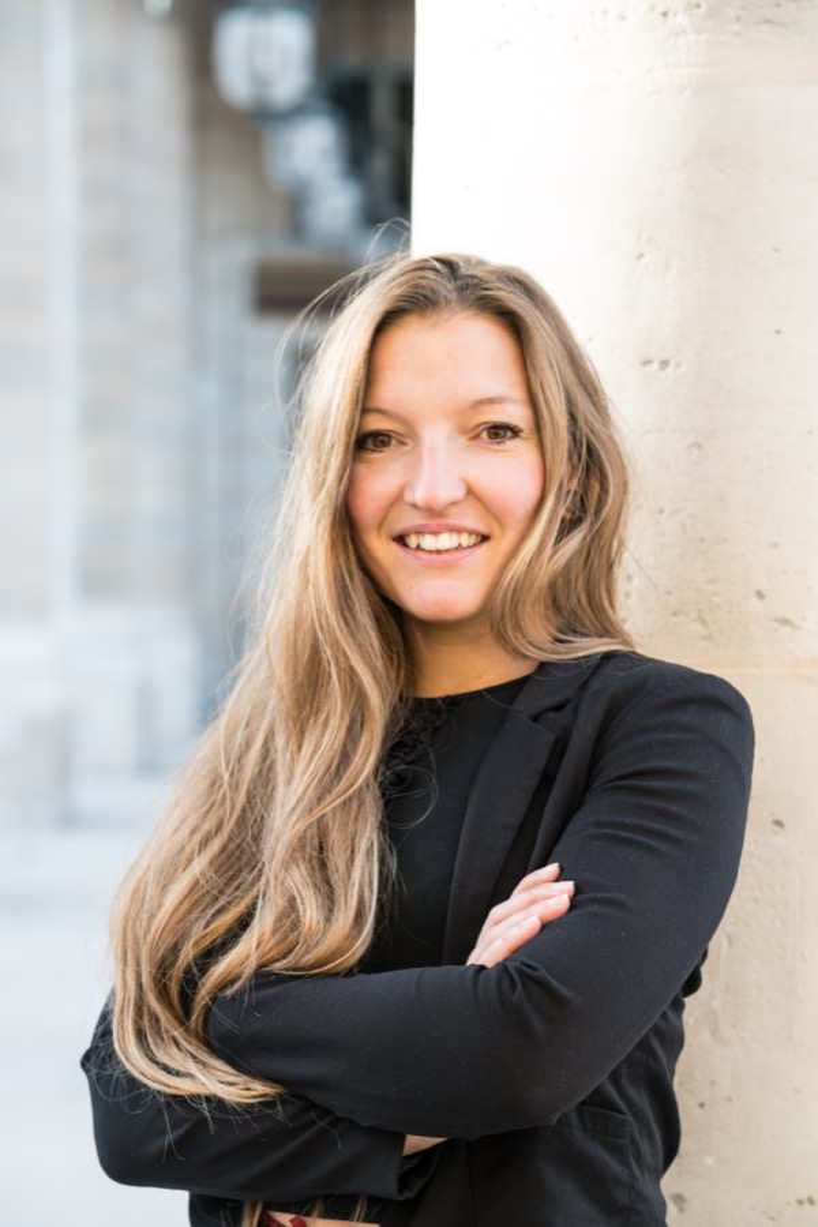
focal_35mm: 85
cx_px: 409
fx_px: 2897
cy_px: 614
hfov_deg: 16.1
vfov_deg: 23.9
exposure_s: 1/250
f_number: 4
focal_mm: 85
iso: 640
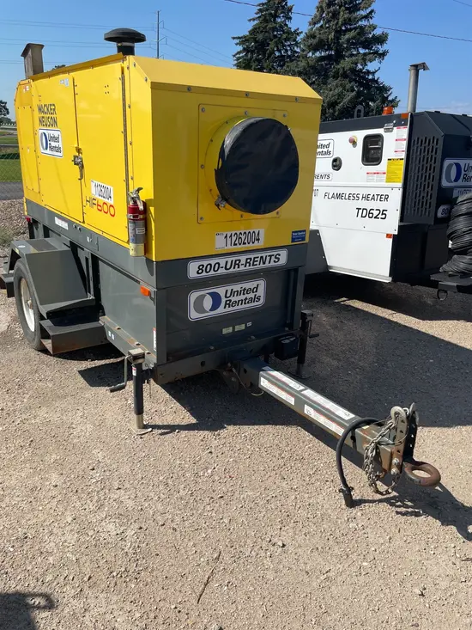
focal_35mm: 26
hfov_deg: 53.1
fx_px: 473
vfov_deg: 67.3
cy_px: 315
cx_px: 236
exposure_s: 1/4464
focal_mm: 4.2
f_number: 1.6
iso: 32
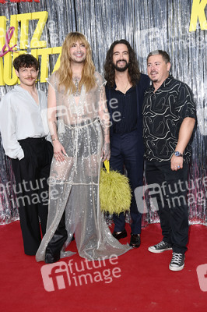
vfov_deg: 44.5
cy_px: 156
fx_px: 380
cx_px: 104
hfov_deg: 30.5
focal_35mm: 44
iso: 400
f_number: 5.6
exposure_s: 1/250
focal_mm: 44
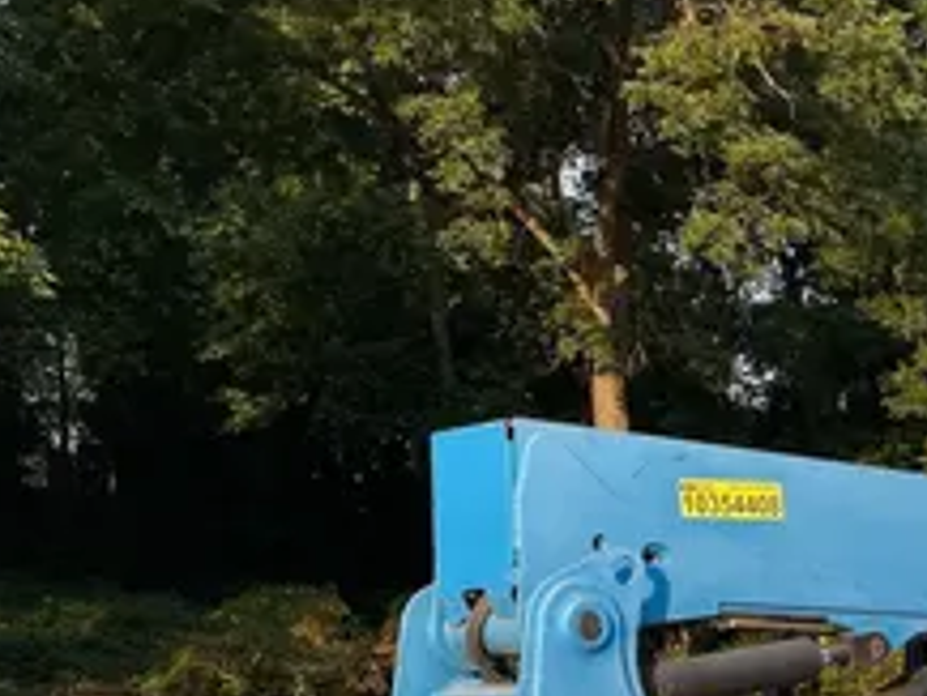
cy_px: 813
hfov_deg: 26.2
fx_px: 1768
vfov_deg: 20.9
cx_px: 1106
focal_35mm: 66
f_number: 1.6
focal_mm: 4.2
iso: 32
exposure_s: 1/1024
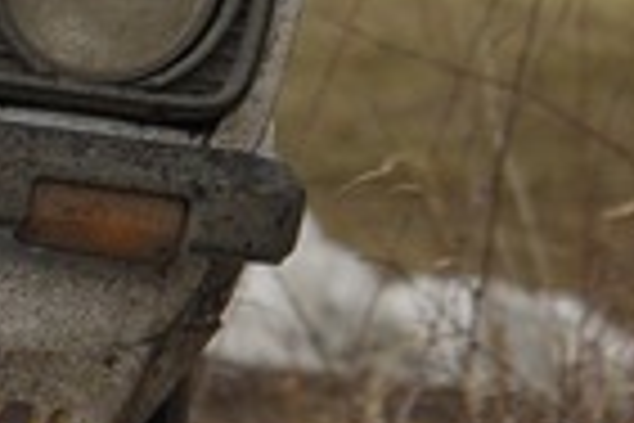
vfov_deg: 0.6
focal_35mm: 2120
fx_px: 37326
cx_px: -1421
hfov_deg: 1.0
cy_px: -284
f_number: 6.3
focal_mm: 195
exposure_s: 1/200
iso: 400
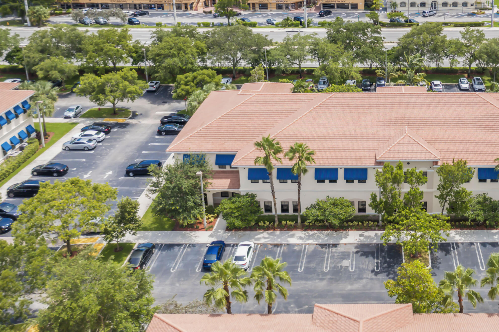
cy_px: 96
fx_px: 582
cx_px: 369
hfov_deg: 45.0
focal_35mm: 42
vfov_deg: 31.5
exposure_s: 1/60
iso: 100
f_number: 2.8
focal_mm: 10.26
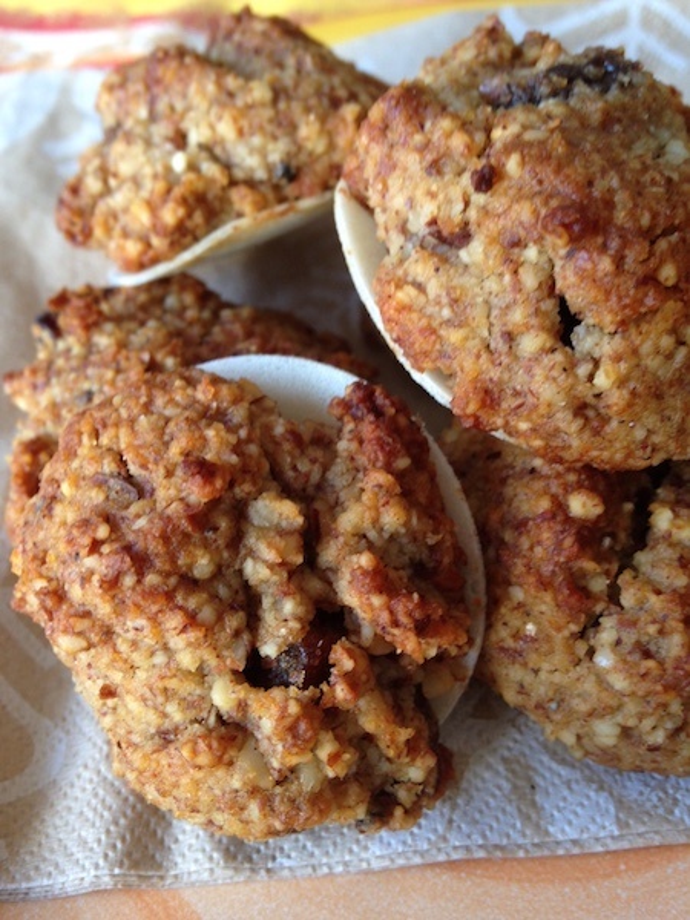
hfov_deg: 42.9
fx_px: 877
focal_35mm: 33
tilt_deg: -52.7
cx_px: 345
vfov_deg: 55.4
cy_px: 460
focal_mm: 4.12
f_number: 2.4
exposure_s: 1/20
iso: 80
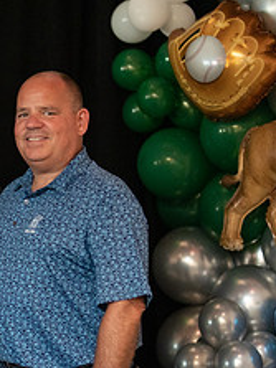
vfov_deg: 13.5
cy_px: 239
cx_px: -128
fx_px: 1554
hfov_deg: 9.9
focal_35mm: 146
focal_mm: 50
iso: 1600
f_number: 1.2
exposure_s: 1/320
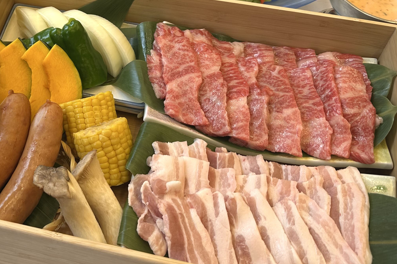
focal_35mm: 50
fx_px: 551
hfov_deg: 38.3
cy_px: 35
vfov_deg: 26.2
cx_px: 87
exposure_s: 1/125
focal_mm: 6.86
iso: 50
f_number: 1.78
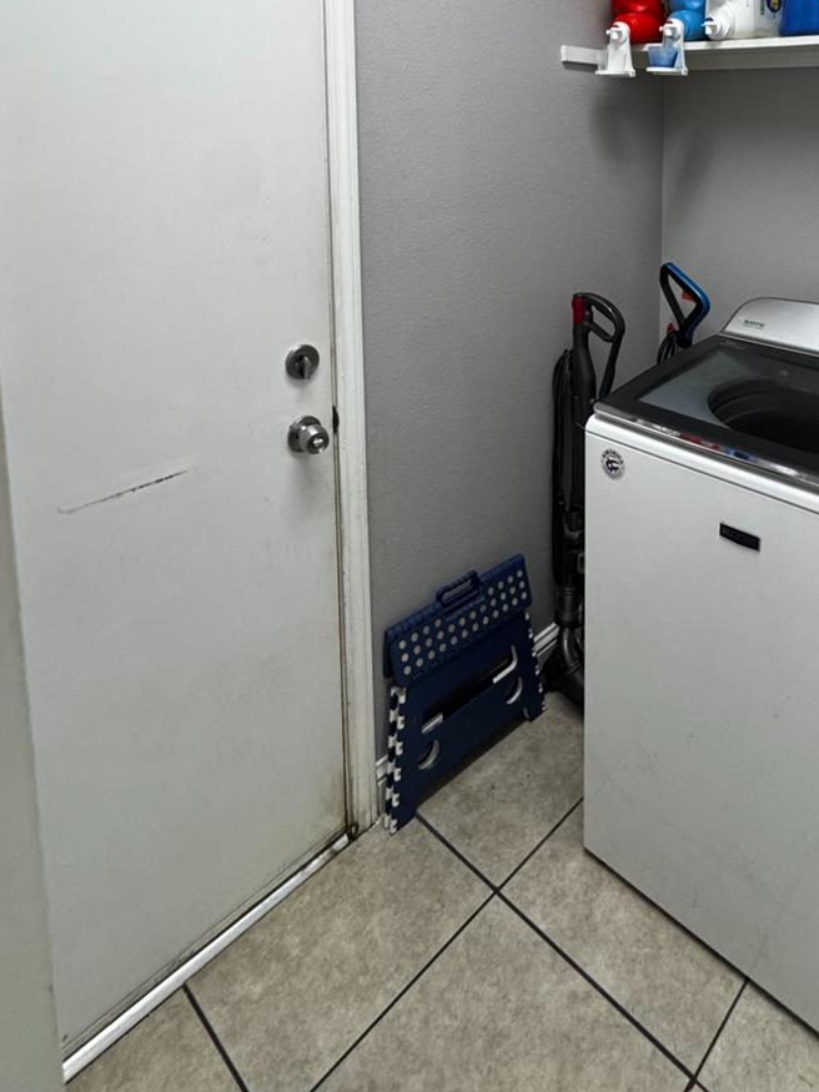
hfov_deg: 54.4
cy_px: 202
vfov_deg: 64.6
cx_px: 604
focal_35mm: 24
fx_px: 757
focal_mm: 2.22
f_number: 2.2
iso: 250
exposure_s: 1/120
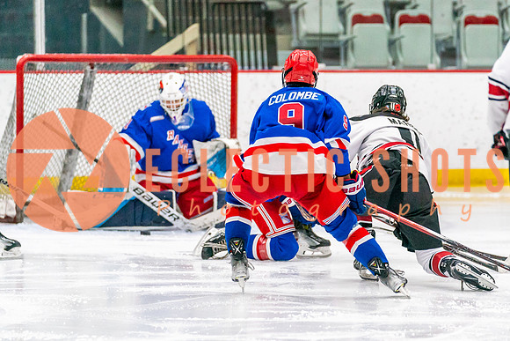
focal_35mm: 273
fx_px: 3870
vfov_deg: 5.0
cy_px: 197
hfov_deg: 7.5
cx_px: 303
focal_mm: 165
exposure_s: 1/1250
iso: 3200
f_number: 2.8
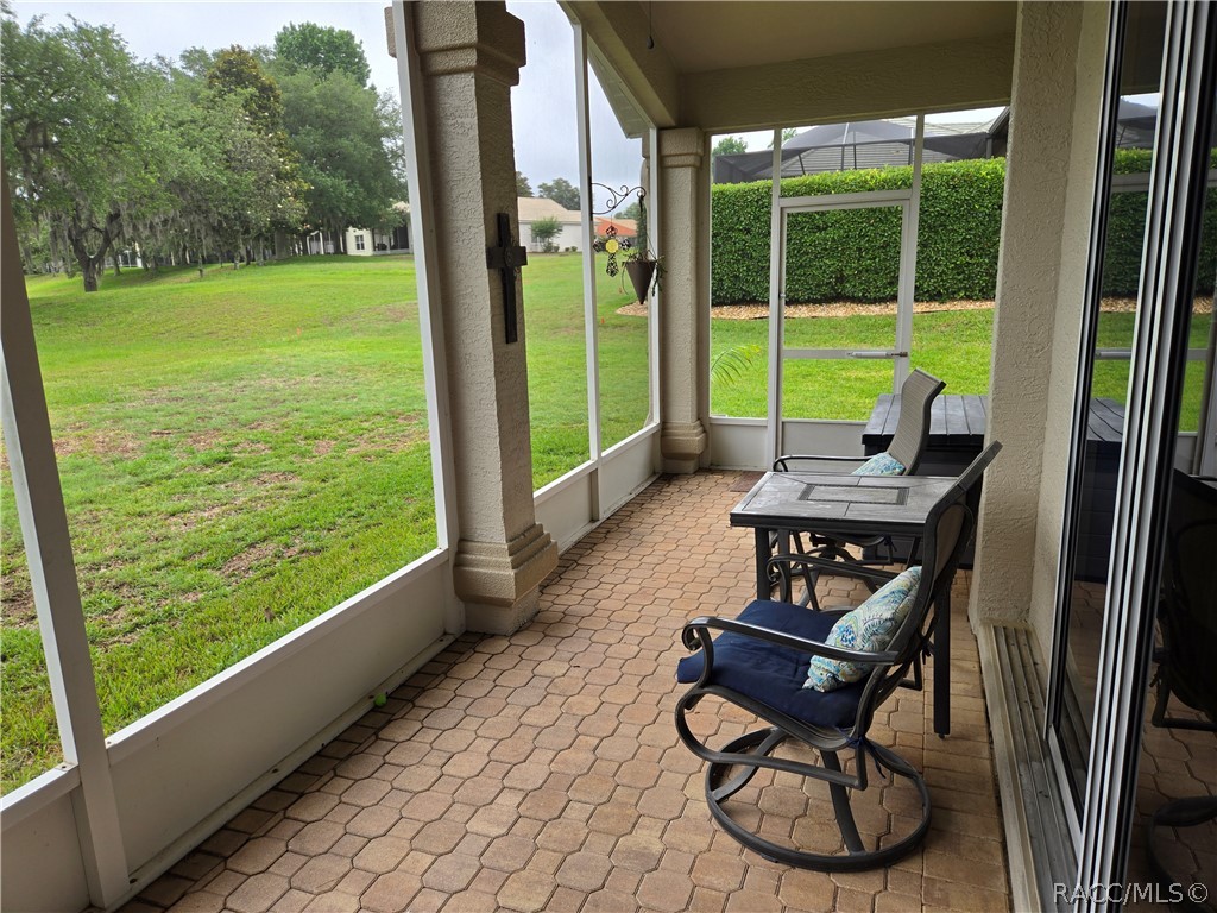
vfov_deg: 58.9
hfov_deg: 73.9
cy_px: 456
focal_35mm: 23
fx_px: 809
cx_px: 608
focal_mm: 5.4
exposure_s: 1/237
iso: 25
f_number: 1.8
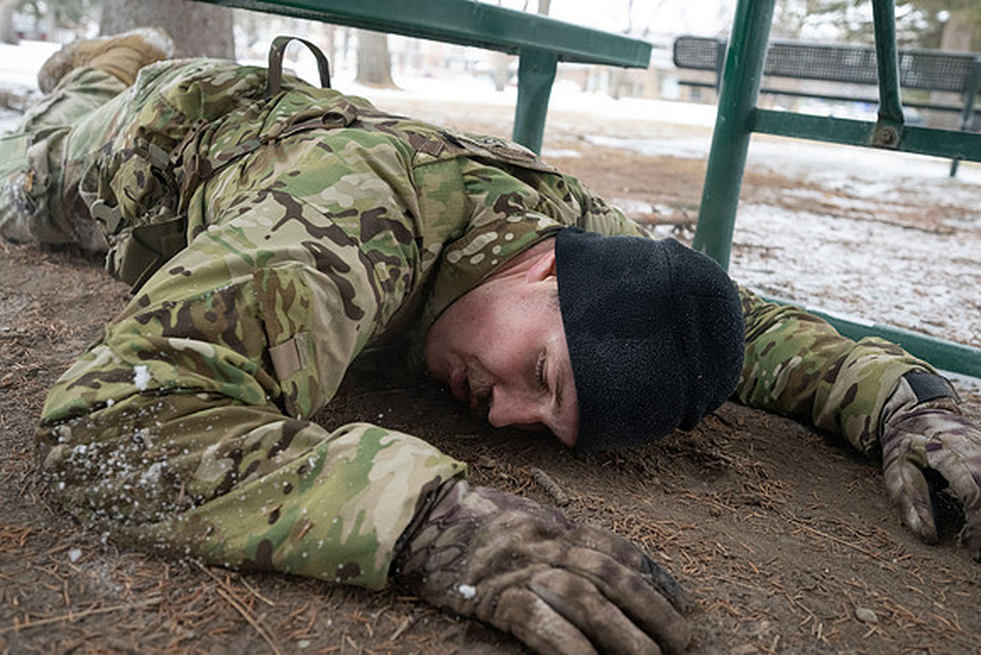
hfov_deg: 61.9
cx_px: 490
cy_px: 328
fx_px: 818
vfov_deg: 43.6
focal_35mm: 30
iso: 2800
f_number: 4
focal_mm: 30
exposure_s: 1/800
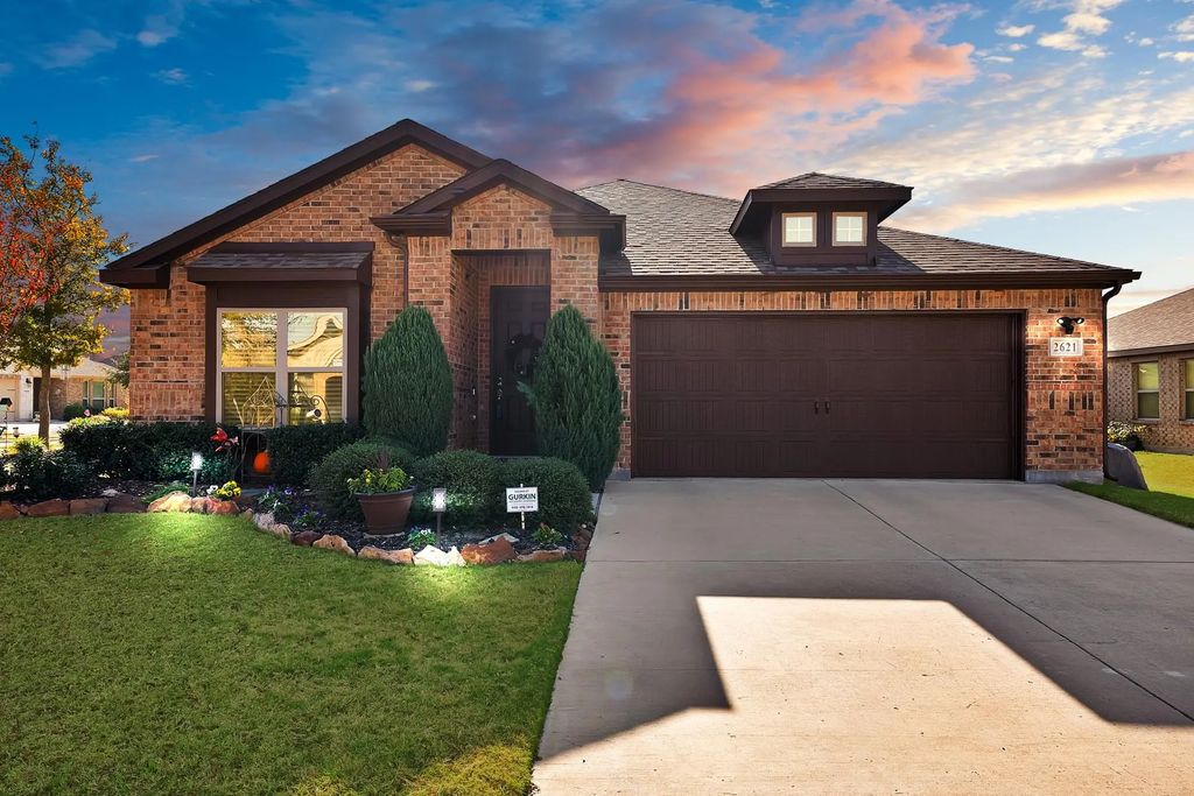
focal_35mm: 22
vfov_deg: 57.2
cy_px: 398
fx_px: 730
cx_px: 597
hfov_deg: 78.6
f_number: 9
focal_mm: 22
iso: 640
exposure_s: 1/125
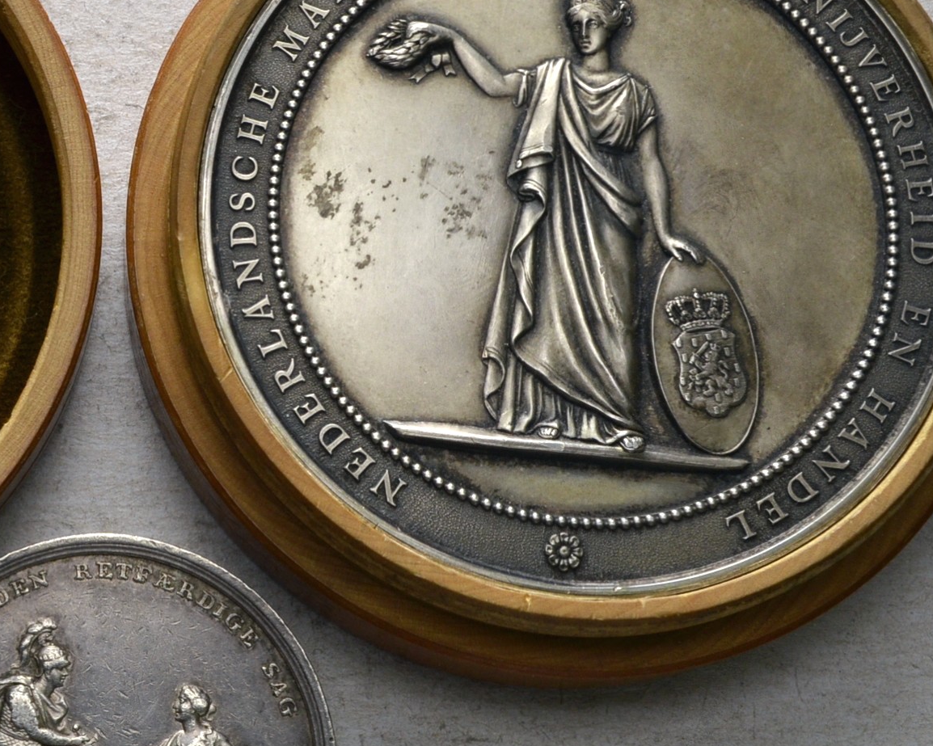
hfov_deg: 23.9
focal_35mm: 78
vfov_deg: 19.7
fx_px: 2154
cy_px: 414
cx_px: 125
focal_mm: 26
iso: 400
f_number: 14
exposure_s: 1/200
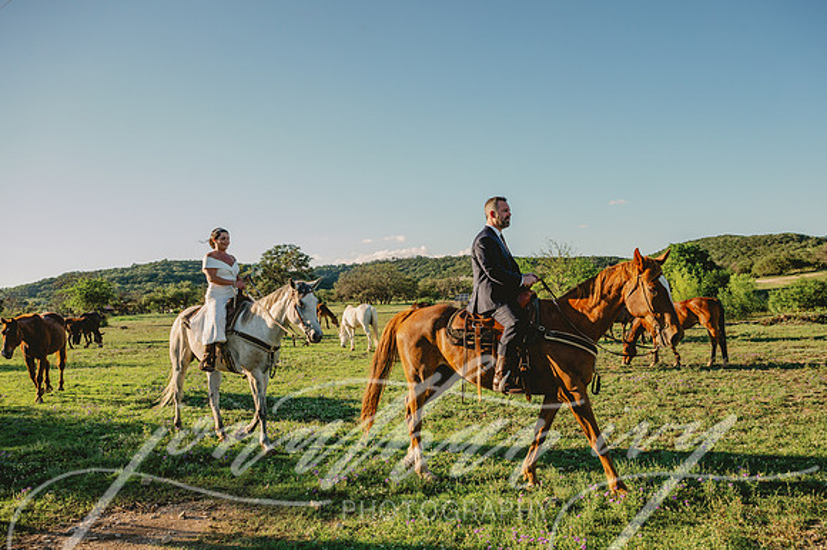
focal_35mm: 27
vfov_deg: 47.4
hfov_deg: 66.8
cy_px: 312
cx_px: 459
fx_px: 625
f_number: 5.6
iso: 125
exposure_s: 1/1600
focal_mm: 24
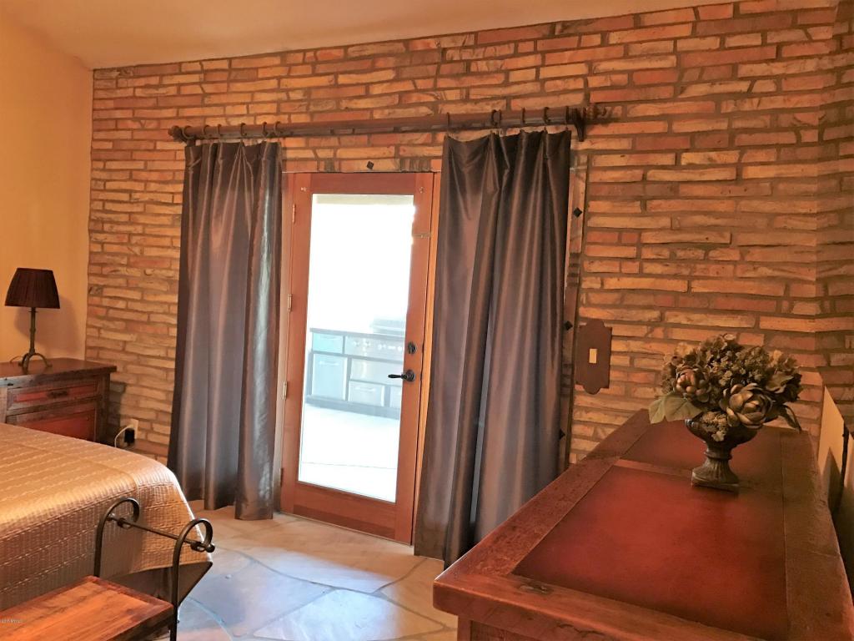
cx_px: 427
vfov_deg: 49.7
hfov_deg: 63.4
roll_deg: -2.5
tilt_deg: -5.2
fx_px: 691
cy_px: 320
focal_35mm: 28
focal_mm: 3.99
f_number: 1.8
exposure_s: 1/7
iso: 80
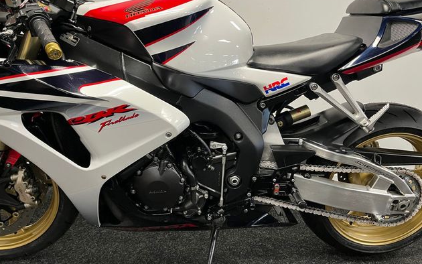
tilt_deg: -13.0
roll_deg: -0.3
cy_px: 119
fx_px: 322
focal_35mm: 28
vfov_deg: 44.5
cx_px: 208
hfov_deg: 66.5
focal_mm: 5.1
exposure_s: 1/50
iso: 160
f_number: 1.6
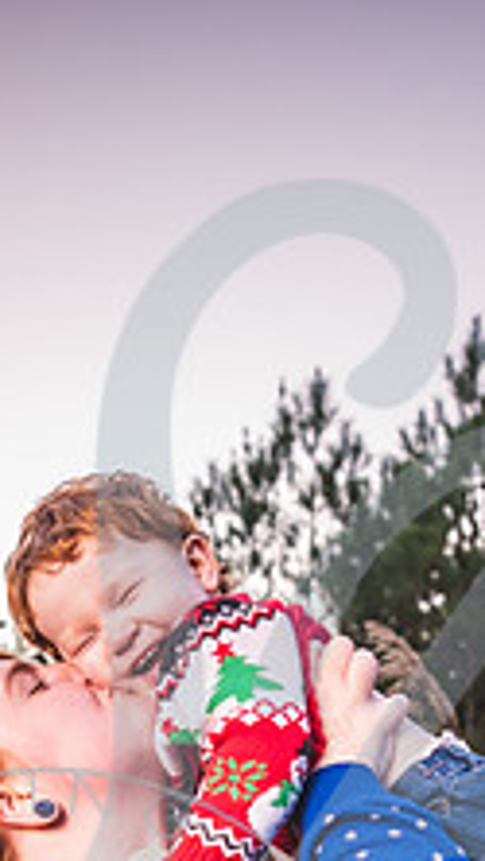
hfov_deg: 23.5
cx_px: 225
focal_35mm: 51
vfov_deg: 36.9
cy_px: 834
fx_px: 1165
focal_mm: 24
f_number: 2.8
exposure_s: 1/320
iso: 500
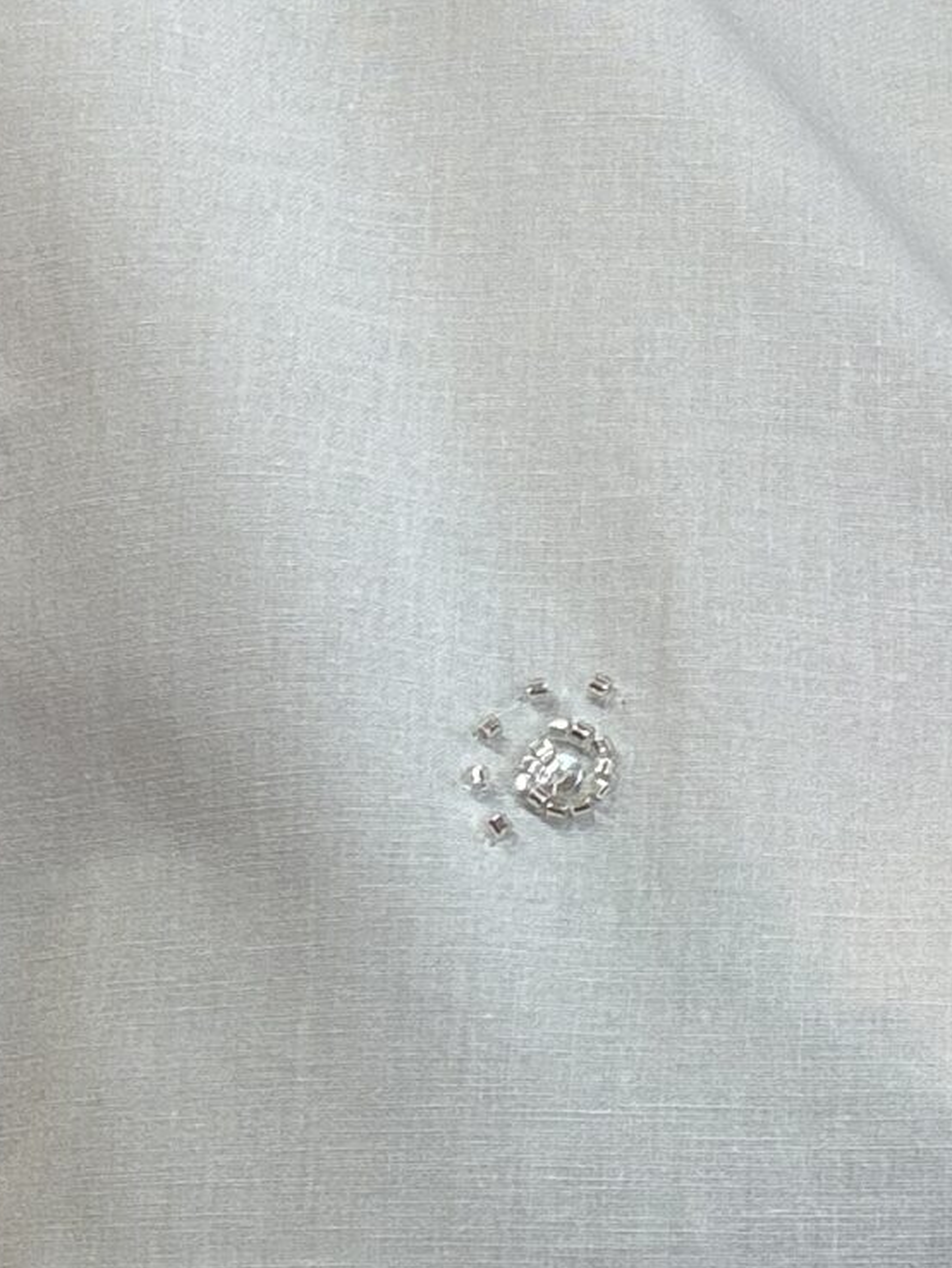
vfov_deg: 18.8
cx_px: 1296
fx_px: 3811
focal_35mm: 104
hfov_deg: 13.6
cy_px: 340
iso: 40
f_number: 1.9
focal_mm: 2.69
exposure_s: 1/50
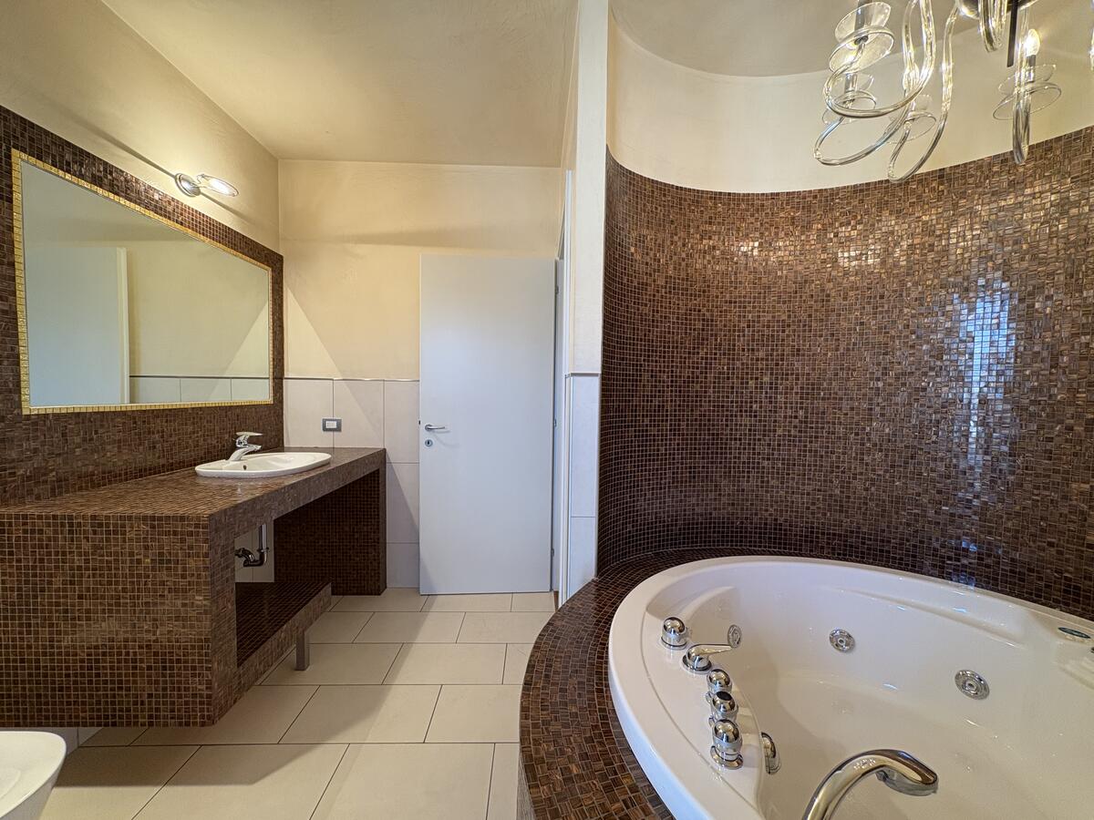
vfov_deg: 85.7
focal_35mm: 14
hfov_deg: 102.1
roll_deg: -0.7
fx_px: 442
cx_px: 547
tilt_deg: -2.1
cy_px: 410
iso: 160
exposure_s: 1/100
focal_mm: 2.22
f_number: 2.2
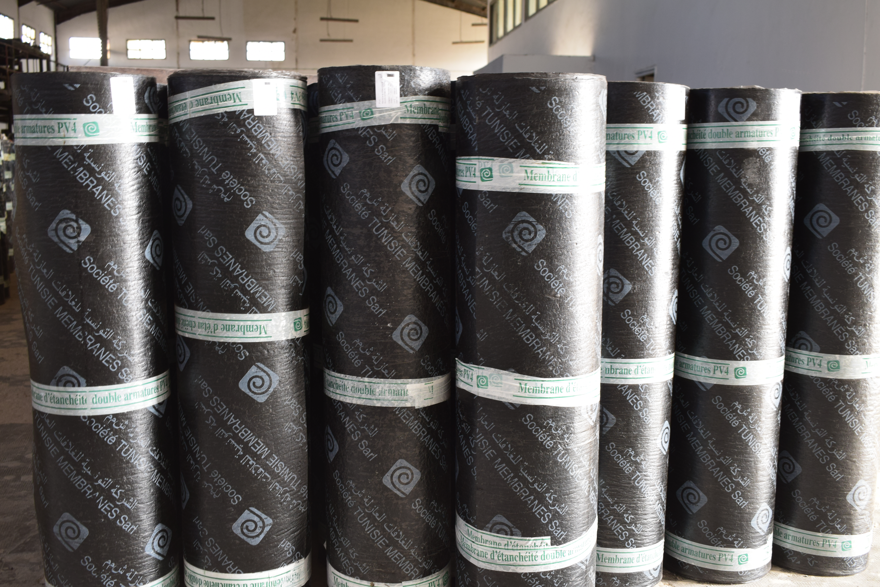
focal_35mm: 39
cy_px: 294
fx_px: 953
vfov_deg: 34.2
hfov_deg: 49.6
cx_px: 440
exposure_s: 1/20
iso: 400
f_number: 6.3
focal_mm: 26
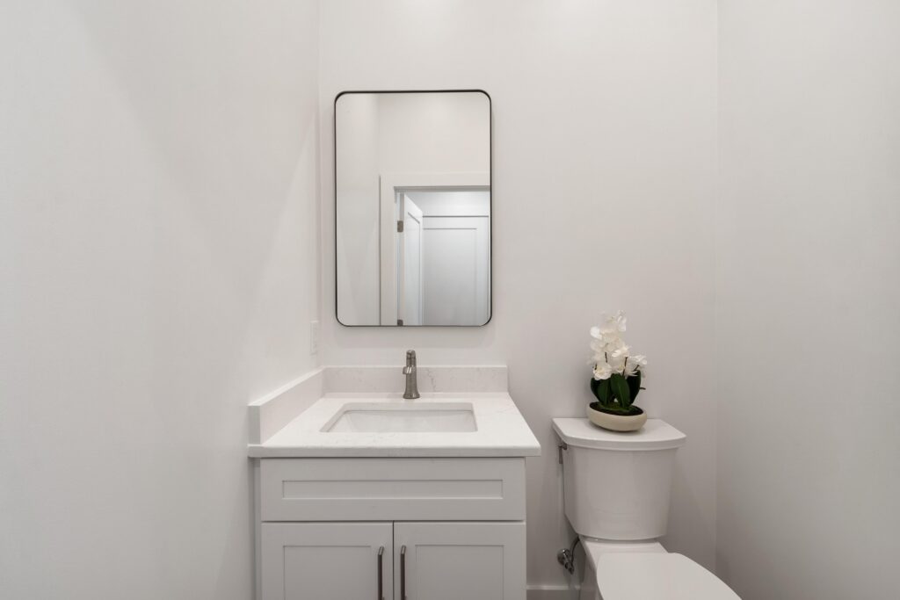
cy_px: 300
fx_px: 375
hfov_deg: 100.4
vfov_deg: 77.3
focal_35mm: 15
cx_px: 450
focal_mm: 10
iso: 320
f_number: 8
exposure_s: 1/2.5
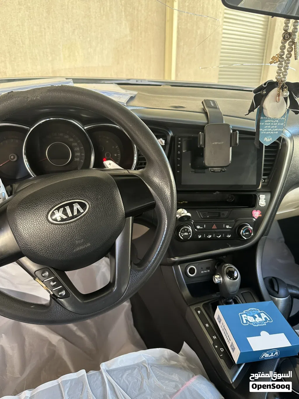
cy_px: 200
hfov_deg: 56.8
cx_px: 150
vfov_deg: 71.6
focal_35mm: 24
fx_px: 276
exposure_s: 1/76
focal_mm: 6.86
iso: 250
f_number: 1.78
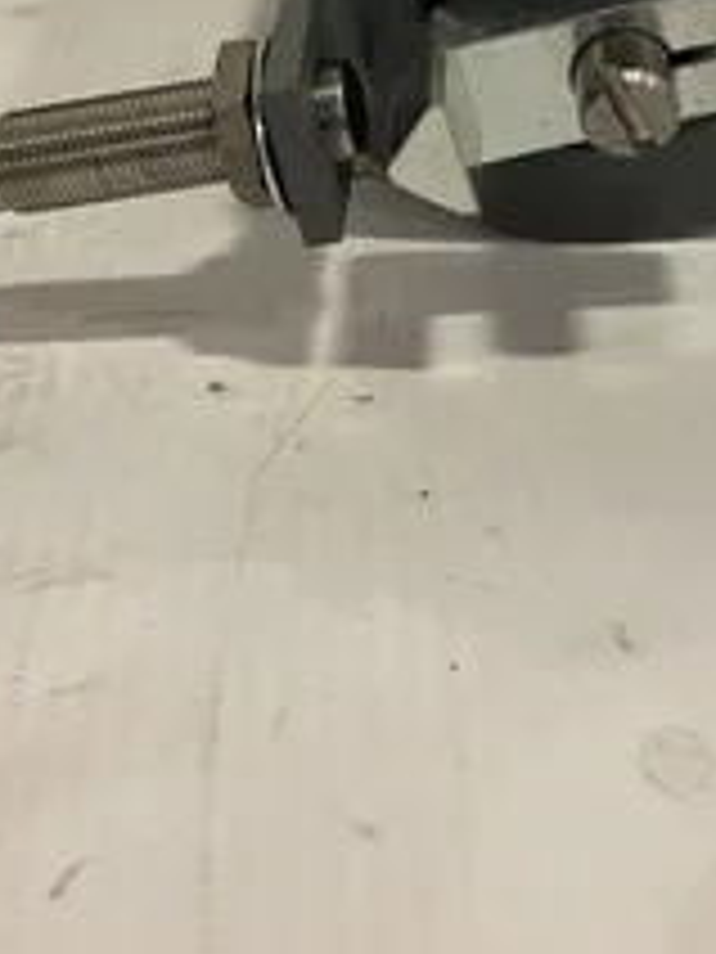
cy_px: 94
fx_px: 1351
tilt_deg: -28.5
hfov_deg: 29.6
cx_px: 401
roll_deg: +5.1
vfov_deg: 36.5
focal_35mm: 49
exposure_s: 1/60
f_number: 1.6
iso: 160
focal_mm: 4.2
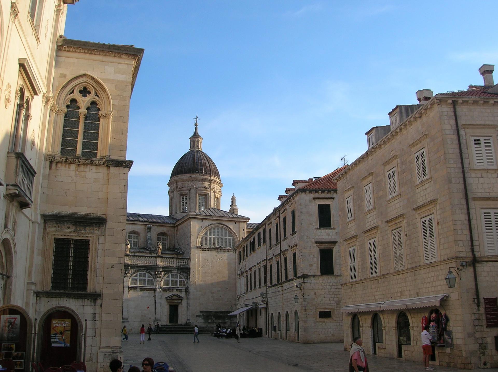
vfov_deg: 41.7
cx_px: 249
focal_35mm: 34
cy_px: 186
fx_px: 489
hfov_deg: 54.0
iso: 50
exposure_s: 1/272
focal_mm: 5.7
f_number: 4.9
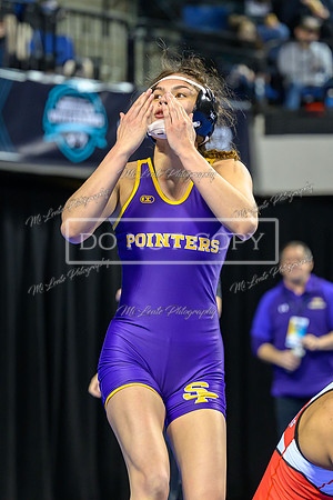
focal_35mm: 170
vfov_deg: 12.1
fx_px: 2357
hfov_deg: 8.1
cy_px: 255
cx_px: 159
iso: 3200
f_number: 2.8
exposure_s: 1/800
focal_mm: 102
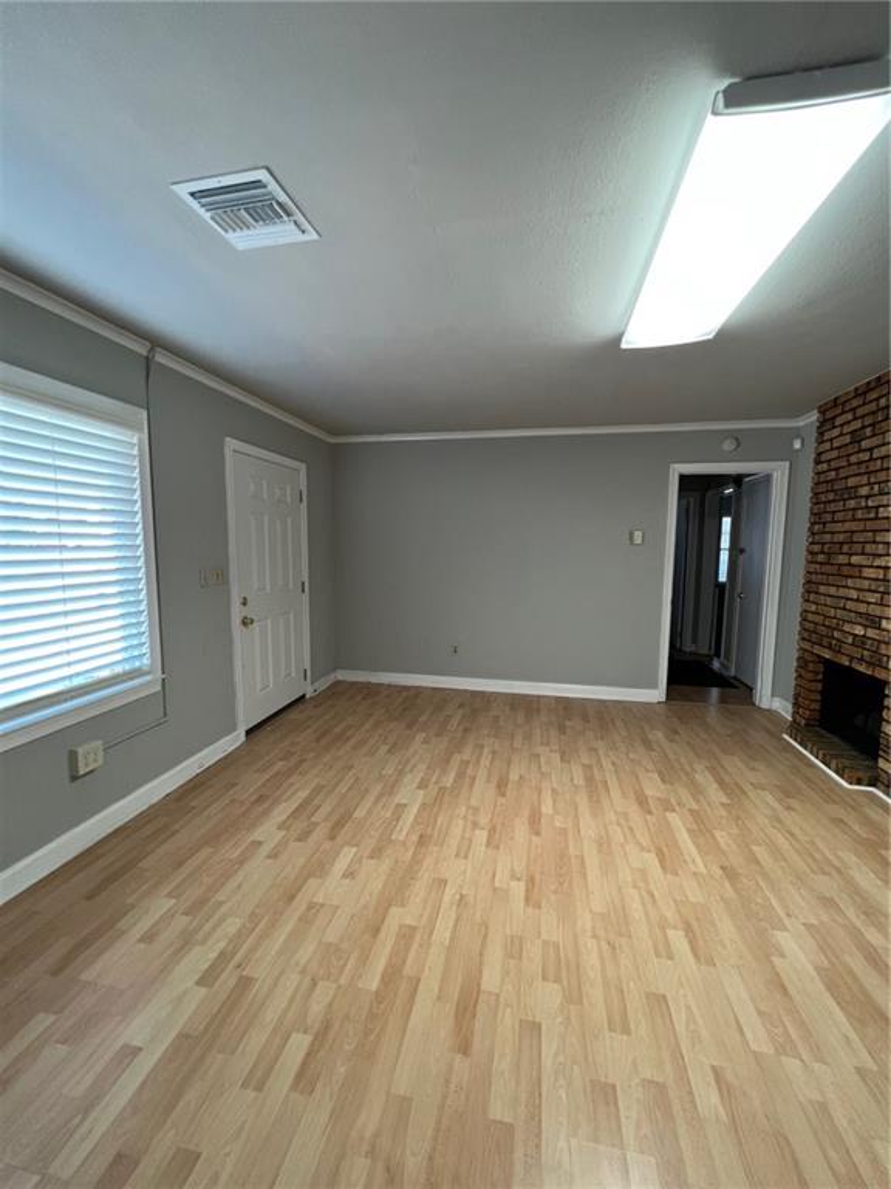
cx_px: 446
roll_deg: -0.7
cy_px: 594
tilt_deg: -4.9
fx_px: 446
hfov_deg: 89.9
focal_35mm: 13
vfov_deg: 106.2
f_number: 1.8
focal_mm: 1.57
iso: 200
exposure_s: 1/117
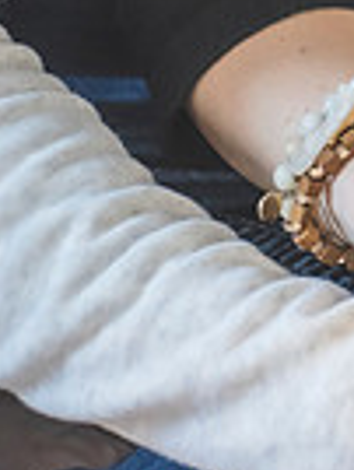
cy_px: -149
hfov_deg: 6.6
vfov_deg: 9.3
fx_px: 2827
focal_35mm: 208
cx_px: 985
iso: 1600
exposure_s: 1/125
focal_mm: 50
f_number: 2.8
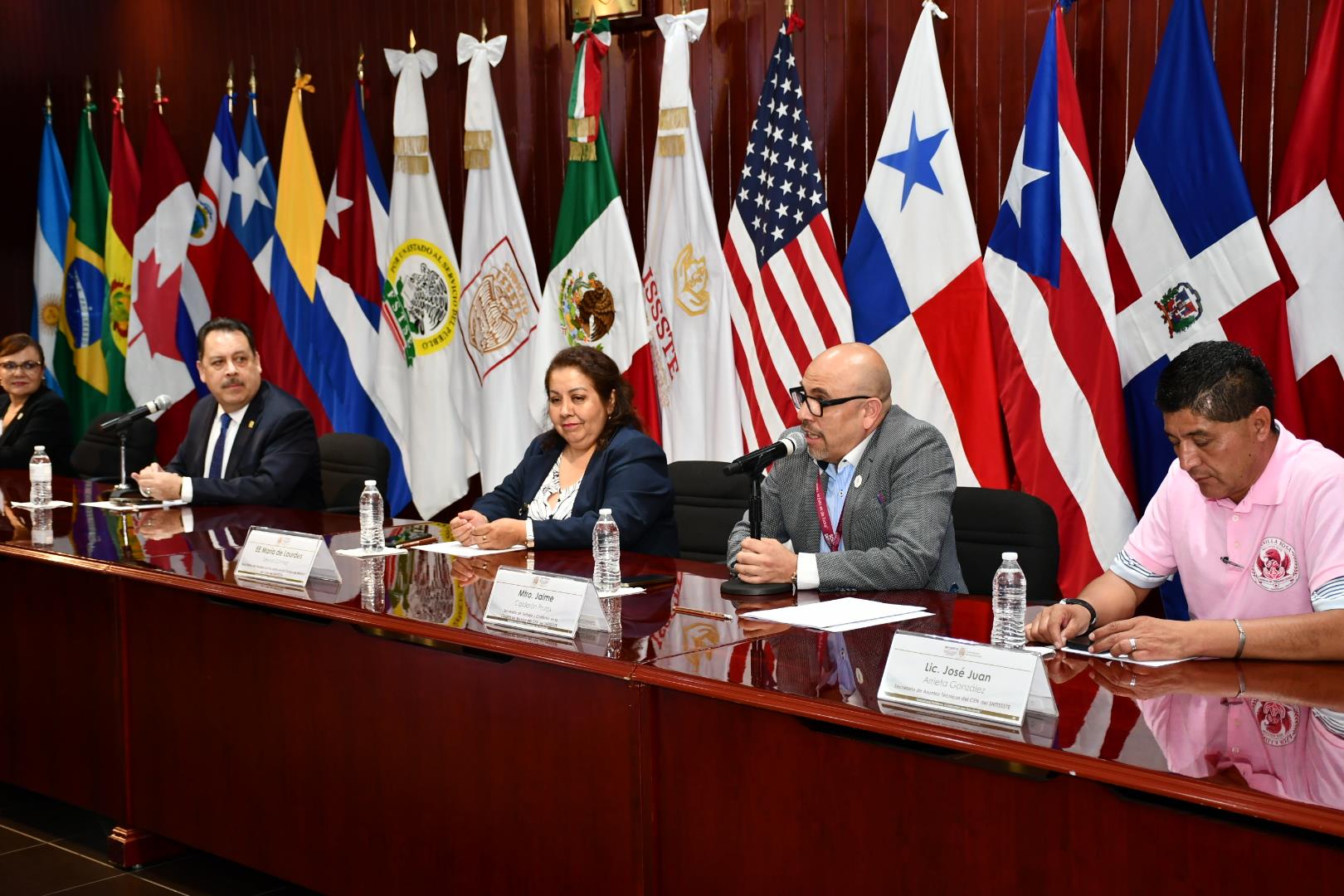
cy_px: 448
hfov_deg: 38.2
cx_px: 672
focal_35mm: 52
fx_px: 1941
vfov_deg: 26.0
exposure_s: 1/60
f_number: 4.2
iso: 800
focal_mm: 35
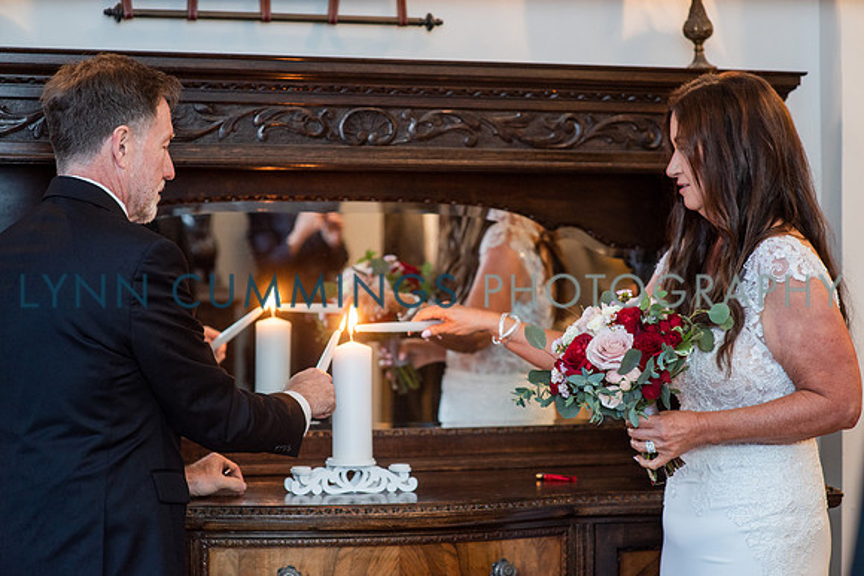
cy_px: 288
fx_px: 2040
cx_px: 432
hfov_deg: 23.9
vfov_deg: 16.1
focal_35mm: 85
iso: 640
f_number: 3.2
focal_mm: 85
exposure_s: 1/125
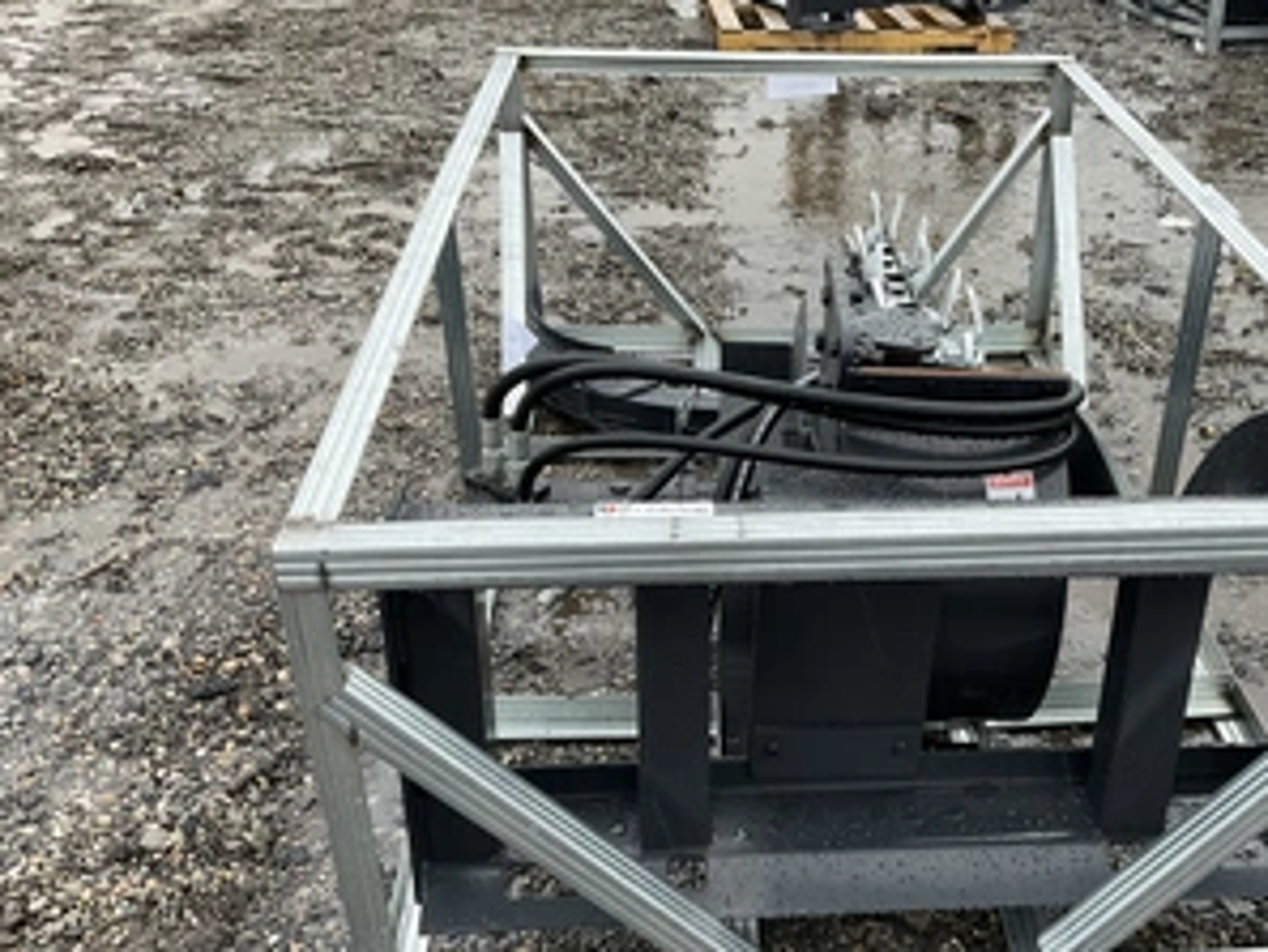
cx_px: 828
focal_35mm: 39
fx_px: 1429
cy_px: 538
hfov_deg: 47.2
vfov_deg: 36.8
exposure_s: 1/73
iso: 64
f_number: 1.8
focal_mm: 3
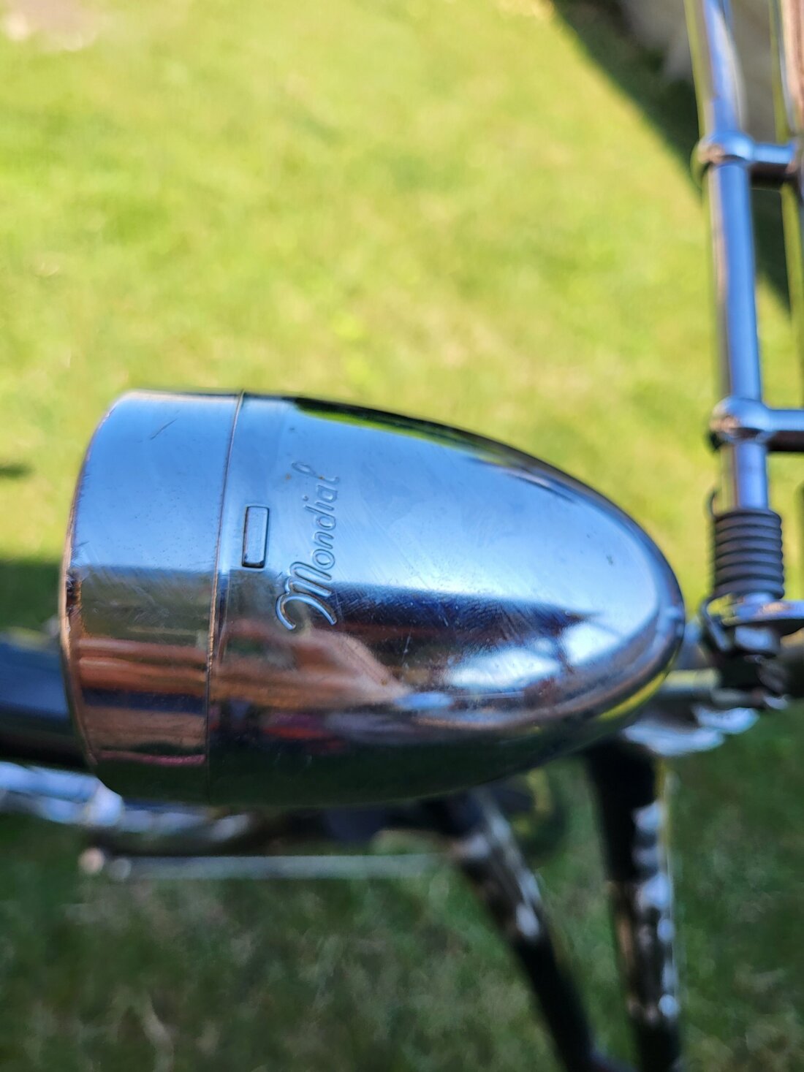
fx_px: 805
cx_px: 402
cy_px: 536
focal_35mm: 26
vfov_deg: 67.3
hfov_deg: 53.1
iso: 40
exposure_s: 1/812
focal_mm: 5.4
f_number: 1.8
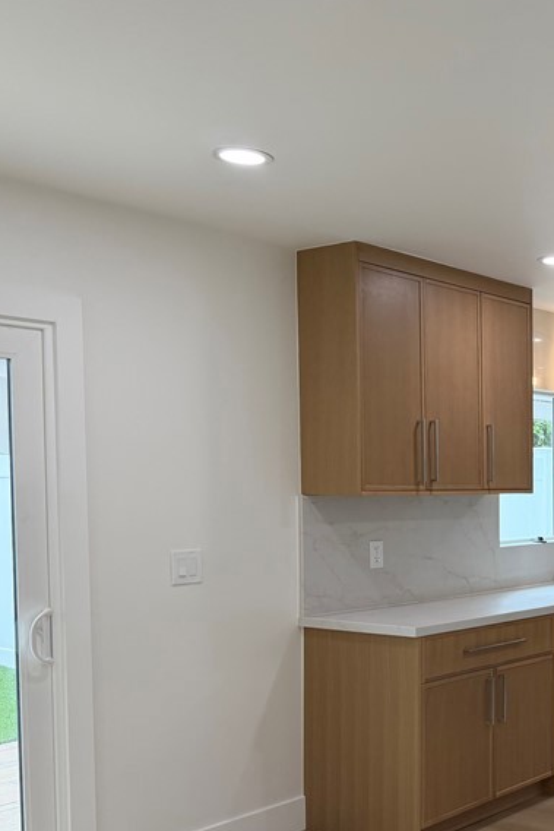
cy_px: 528
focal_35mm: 45
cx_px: 617
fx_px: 1038
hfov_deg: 27.3
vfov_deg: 43.2
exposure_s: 1/211
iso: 160
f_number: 1.78
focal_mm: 6.76
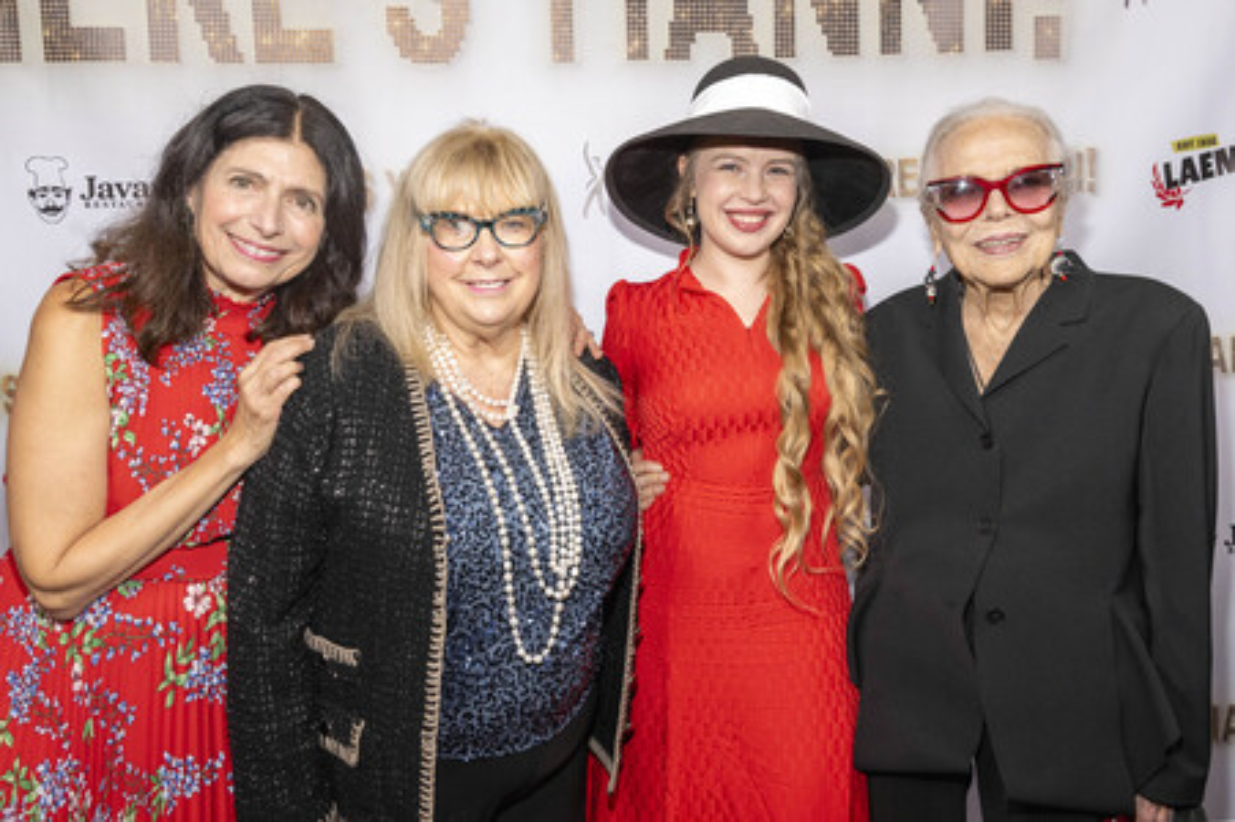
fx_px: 926
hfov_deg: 67.4
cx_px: 618
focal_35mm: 27
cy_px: 411
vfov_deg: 47.9
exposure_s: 1/200
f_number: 6.3
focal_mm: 27
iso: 640
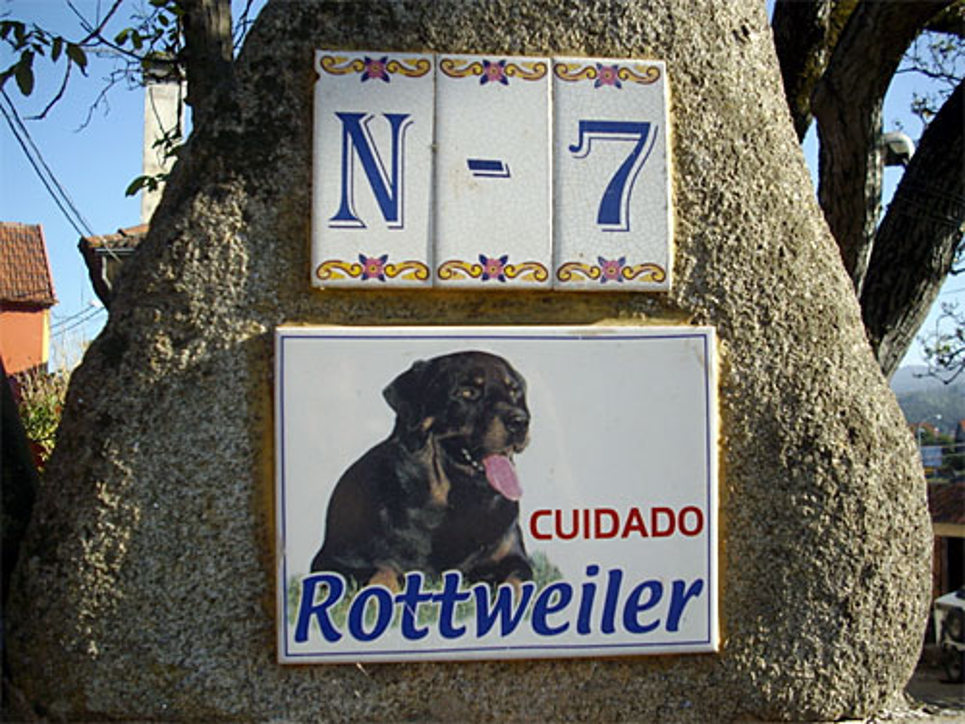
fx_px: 1031
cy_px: 362
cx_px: 482
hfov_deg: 50.1
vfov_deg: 38.7
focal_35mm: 37
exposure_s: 1/400
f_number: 2.8
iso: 80
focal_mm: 6.2
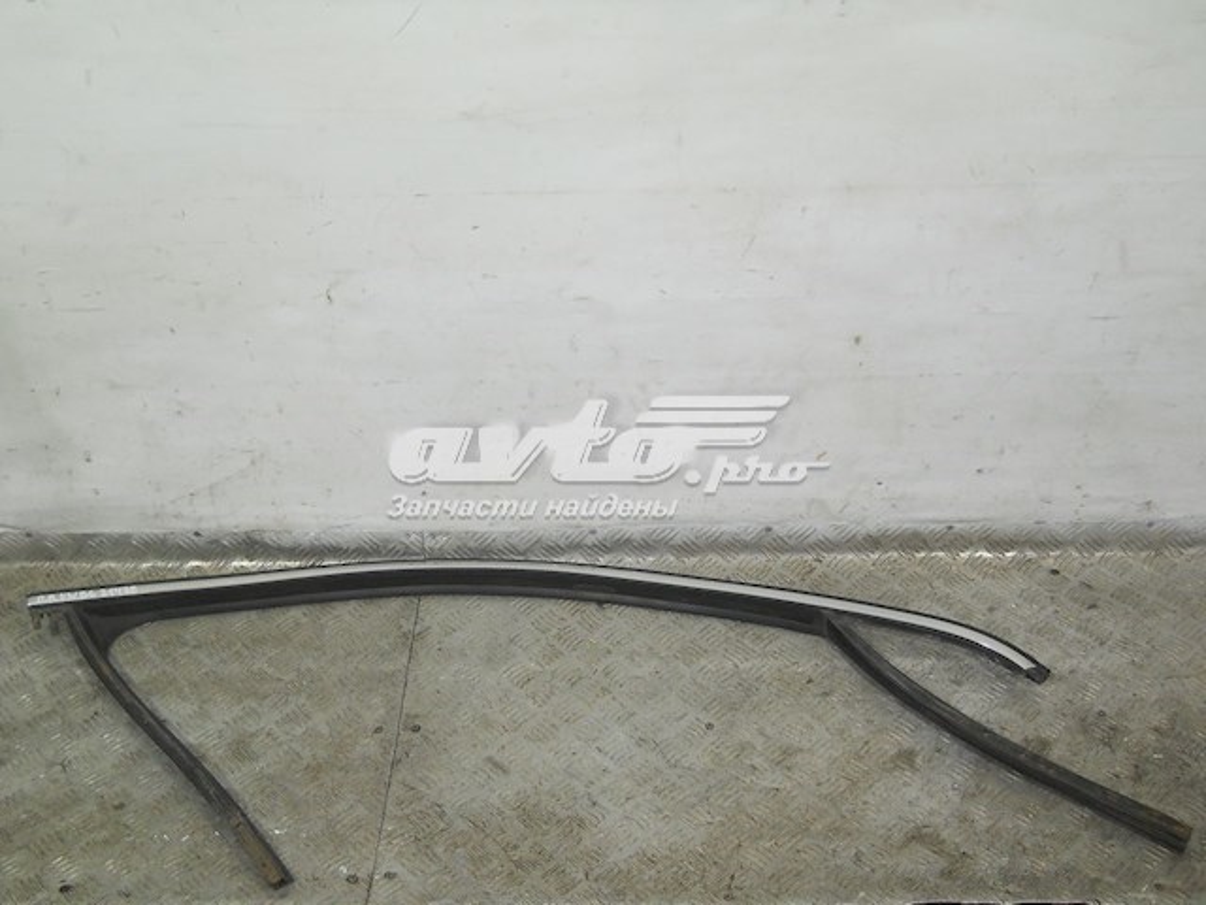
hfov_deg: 45.8
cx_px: 603
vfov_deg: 35.1
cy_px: 452
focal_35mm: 41
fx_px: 1428
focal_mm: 6.72
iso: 125
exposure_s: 1/30
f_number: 3.1
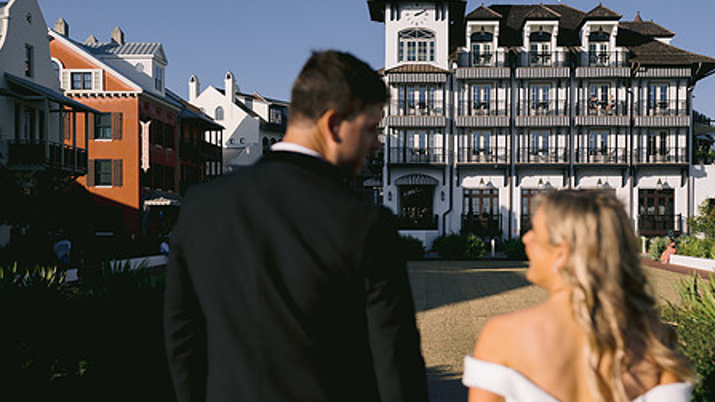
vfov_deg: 23.4
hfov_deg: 40.5
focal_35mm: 51
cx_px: 398
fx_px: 967
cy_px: 260
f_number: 2.8
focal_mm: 35
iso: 200
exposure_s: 1/5000
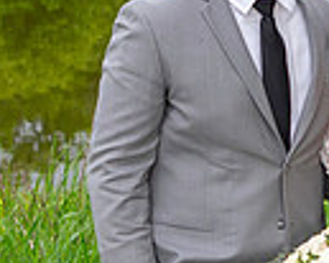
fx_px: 2199
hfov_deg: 8.4
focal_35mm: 226
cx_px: 488
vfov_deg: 6.8
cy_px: 244
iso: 400
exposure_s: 1/3200
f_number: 3.2
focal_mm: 34
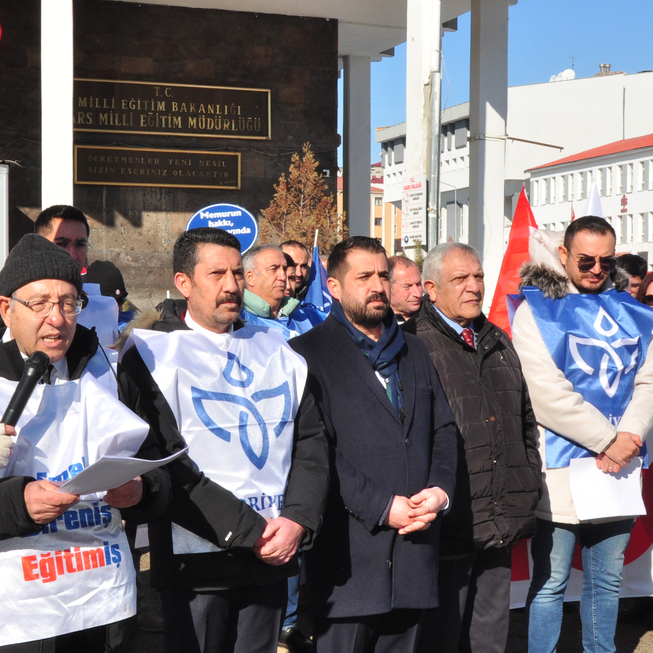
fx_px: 1281
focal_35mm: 60
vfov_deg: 28.6
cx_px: 214
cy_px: 342
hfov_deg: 28.4
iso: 400
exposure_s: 1/200
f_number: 22
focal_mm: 24
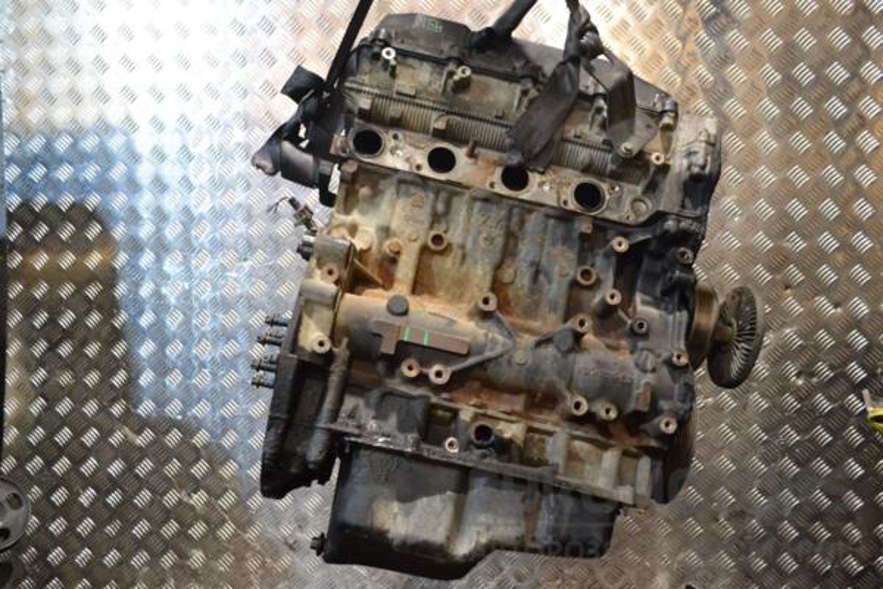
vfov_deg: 40.0
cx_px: 442
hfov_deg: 57.2
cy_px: 294
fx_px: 809
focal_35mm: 33
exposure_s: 1/125
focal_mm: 22
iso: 3200
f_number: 5.6
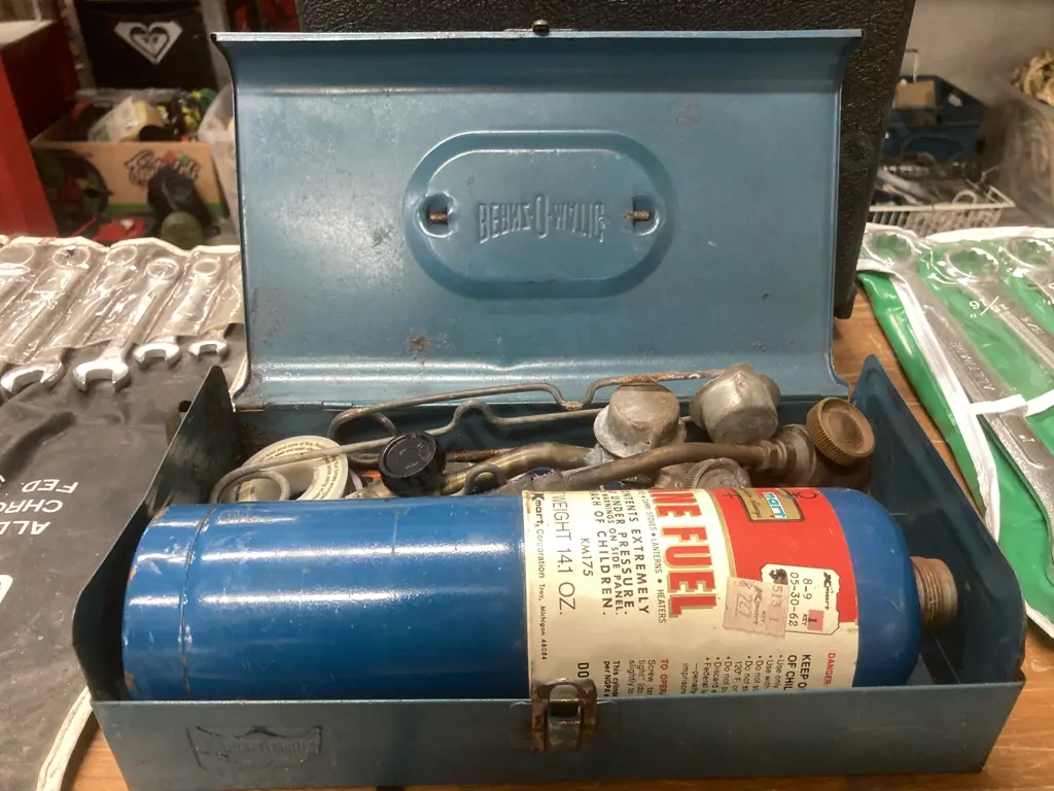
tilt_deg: -34.8
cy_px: 396
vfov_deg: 49.7
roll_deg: -0.2
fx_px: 853
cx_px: 527
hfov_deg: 63.4
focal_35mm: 28
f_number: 1.8
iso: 200
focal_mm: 3.99
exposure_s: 1/50
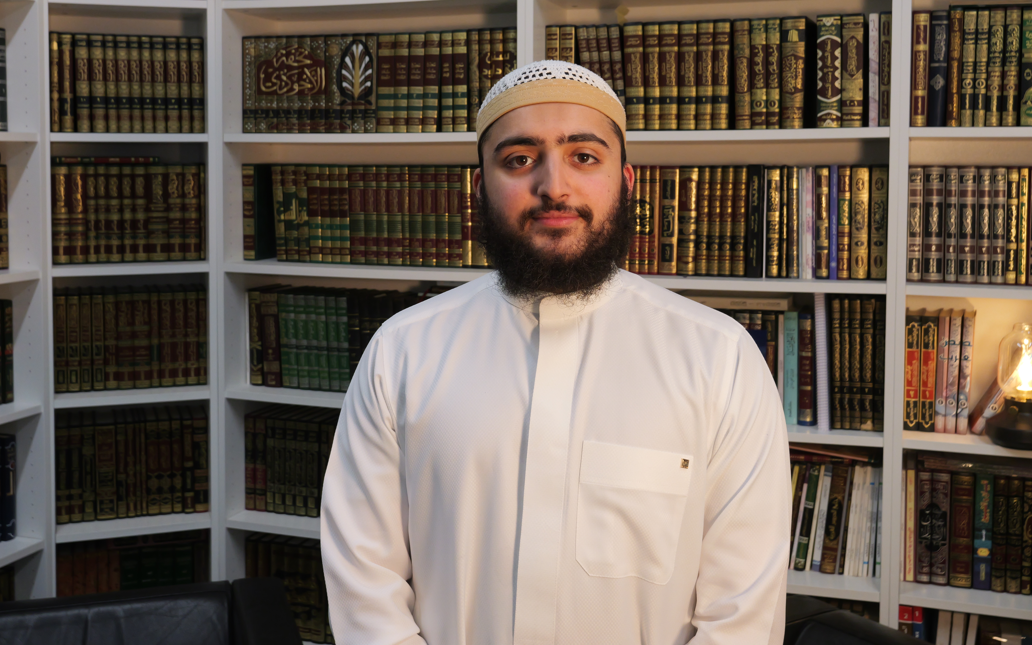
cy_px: 252
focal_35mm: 43
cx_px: 514
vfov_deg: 29.8
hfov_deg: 46.2
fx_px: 1209
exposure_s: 1/125
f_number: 4.5
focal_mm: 19
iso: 1000
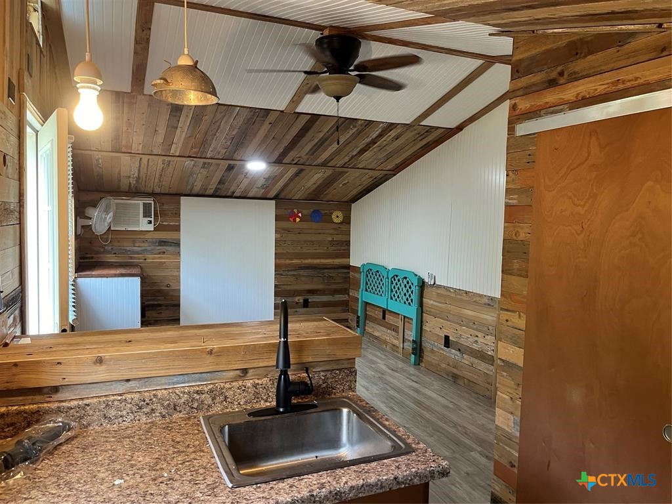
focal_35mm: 26
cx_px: 336
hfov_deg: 67.3
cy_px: 252
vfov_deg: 53.1
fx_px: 505
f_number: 1.6
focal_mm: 5.1
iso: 320
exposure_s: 1/60
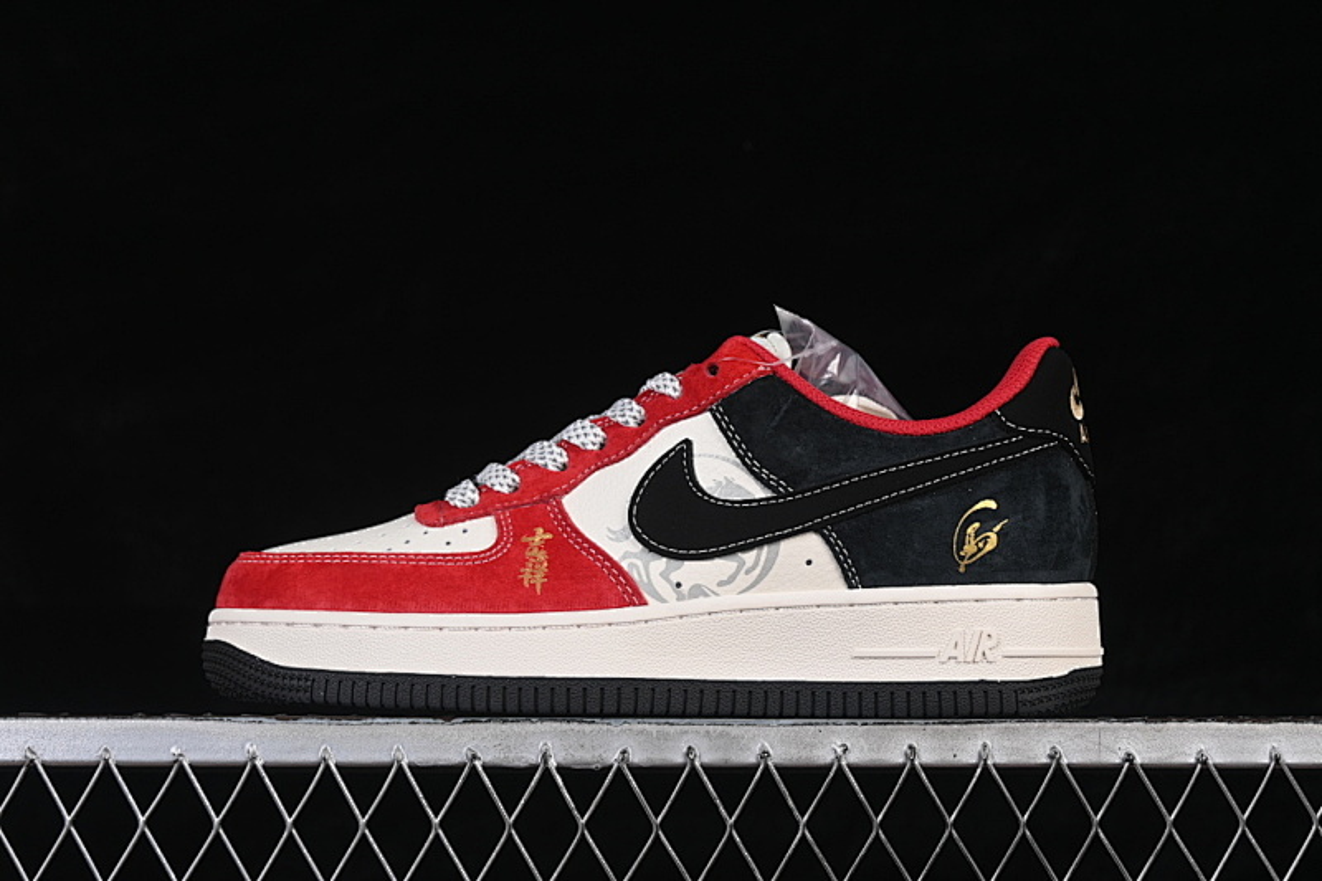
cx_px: 661
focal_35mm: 75
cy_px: 440
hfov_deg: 27.0
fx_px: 2753
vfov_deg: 18.2
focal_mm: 50
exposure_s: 1/80
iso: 160
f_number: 8
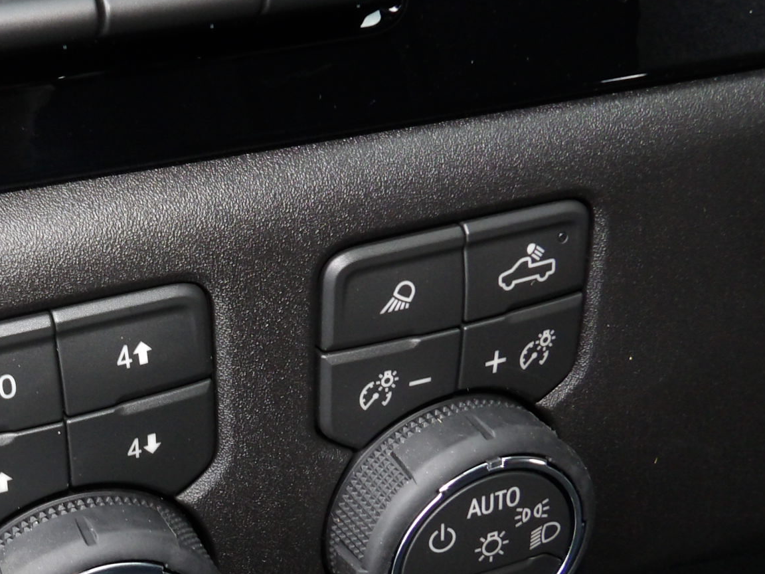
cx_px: 104
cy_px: 344
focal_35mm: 54
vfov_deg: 27.0
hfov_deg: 34.0
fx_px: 1193
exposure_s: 1/32
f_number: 3.2
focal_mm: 4.3
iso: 200
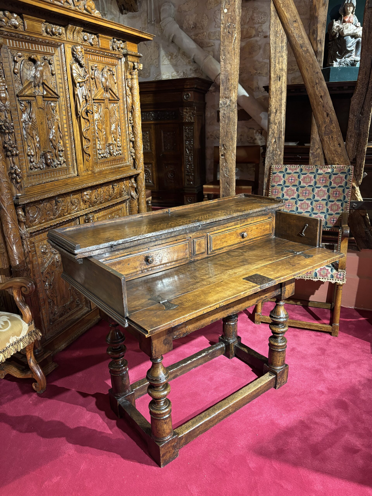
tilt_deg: -18.9
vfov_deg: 67.3
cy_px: 248
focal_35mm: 26
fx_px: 373
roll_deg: +1.1
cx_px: 186
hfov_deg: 53.1
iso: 320
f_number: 1.6
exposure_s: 1/50
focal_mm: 5.96
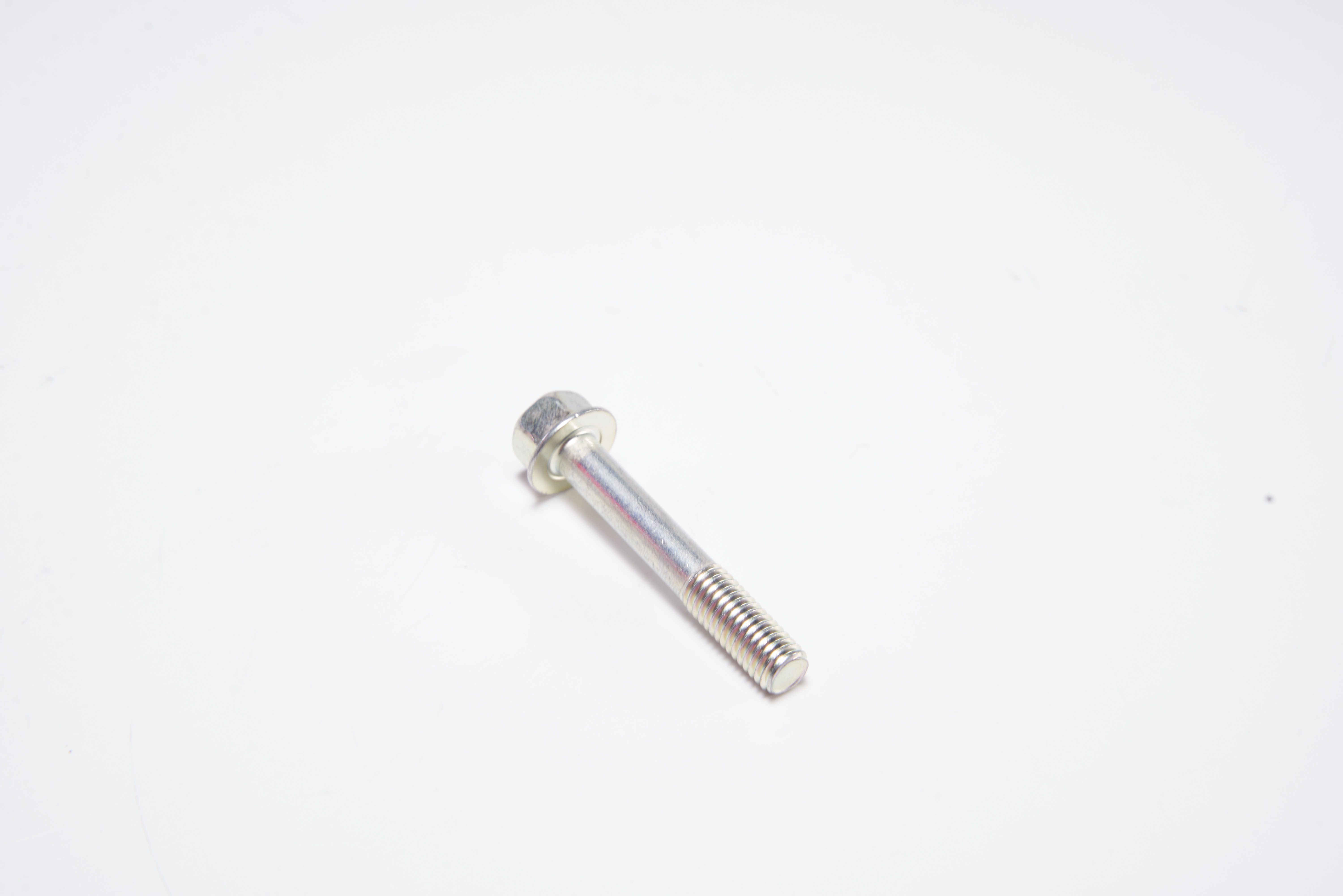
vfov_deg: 18.2
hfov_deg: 27.0
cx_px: 672
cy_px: 448
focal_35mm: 75
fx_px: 2798
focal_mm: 75
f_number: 14
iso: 80
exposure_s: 1/100
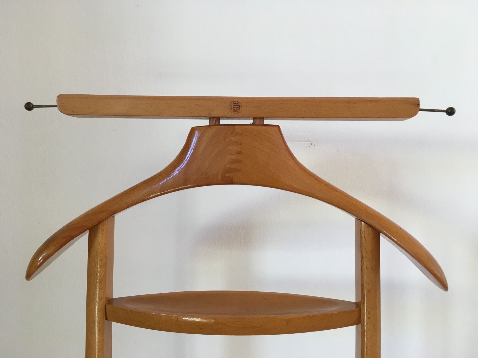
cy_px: 179
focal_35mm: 29
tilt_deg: -0.7
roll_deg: +0.8
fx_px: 400
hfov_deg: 61.7
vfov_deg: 48.2
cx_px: 239
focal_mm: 4.15
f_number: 2.2
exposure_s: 1/33
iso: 32
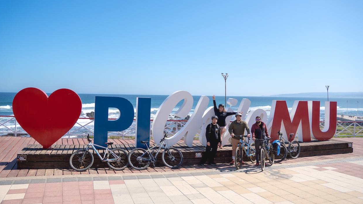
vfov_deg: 40.1
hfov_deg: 66.1
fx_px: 279
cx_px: 183
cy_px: 86
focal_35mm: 29
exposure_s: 1/1600
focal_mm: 18
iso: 100
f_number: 3.5
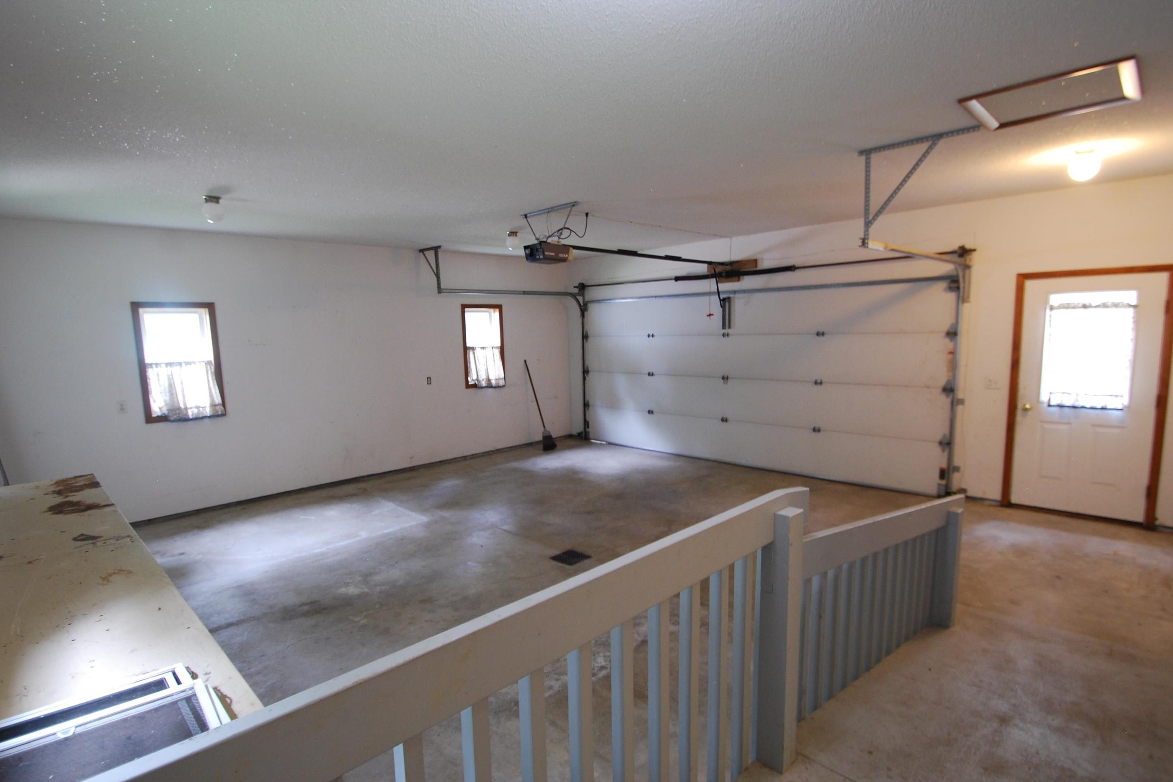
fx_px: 571
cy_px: 415
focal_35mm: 18
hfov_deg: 91.5
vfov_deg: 68.7
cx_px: 564
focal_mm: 11
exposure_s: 1/6
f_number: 3.8
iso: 400
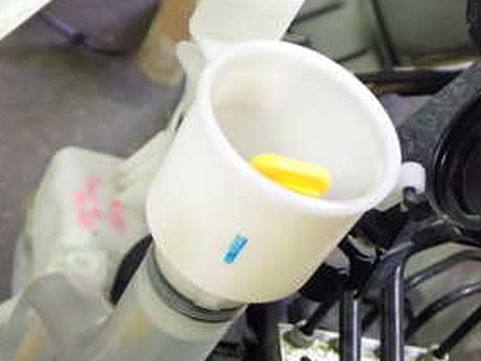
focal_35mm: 68
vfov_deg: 21.6
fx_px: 946
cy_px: 225
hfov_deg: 28.5
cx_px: 281
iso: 320
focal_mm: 5.79
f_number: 2.4
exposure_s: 1/30
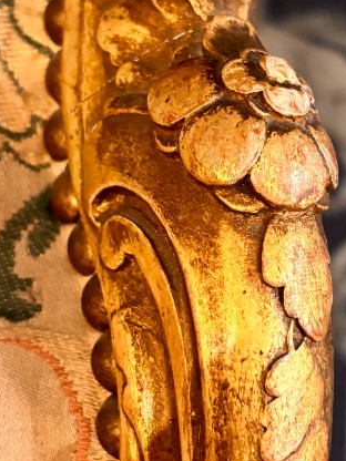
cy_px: 255
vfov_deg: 26.0
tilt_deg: -24.4
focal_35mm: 75
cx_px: 228
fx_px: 1000
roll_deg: -0.2
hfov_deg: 19.6
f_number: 1.6
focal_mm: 5.96
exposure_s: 1/50
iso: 400
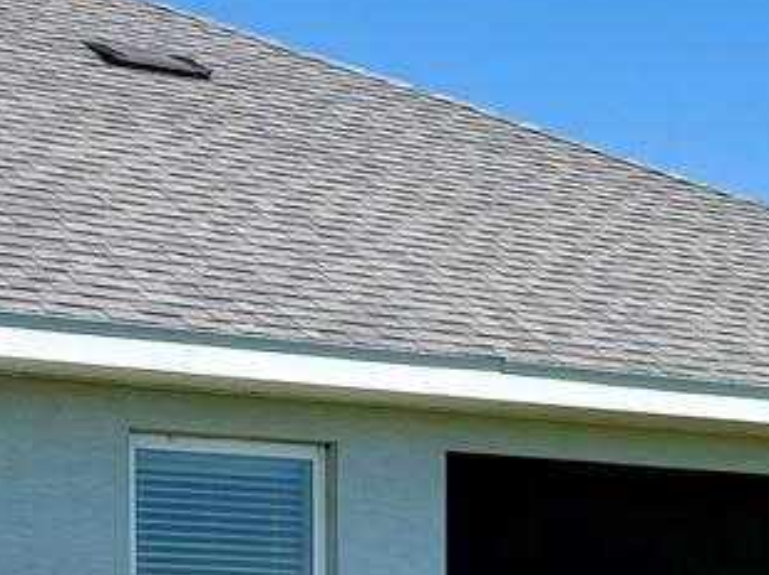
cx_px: 588
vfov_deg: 11.5
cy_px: 796
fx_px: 2753
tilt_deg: -1.4
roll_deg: -0.1
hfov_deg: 15.8
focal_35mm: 124
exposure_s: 1/5319
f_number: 1.78
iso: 80
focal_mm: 6.76
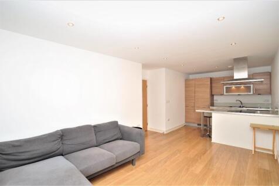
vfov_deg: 72.0
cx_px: 140
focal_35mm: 16
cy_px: 93
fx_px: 128
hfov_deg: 95.0
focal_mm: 11
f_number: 4.5
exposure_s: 1/60
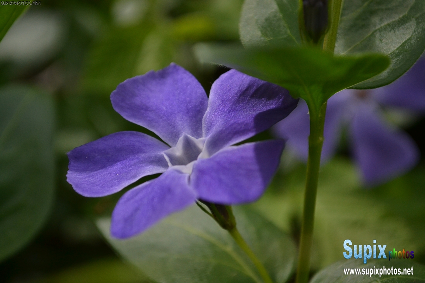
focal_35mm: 82
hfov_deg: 24.6
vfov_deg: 16.6
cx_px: 212
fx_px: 974
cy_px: 142
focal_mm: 55
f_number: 5.6
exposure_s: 1/4000
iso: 800
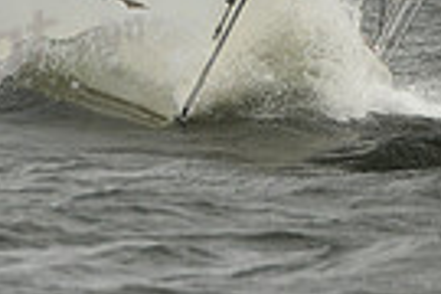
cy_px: -142
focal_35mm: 860
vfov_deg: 1.6
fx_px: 10534
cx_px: 317
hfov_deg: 2.4
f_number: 6.3
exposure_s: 1/640
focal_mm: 200
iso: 500
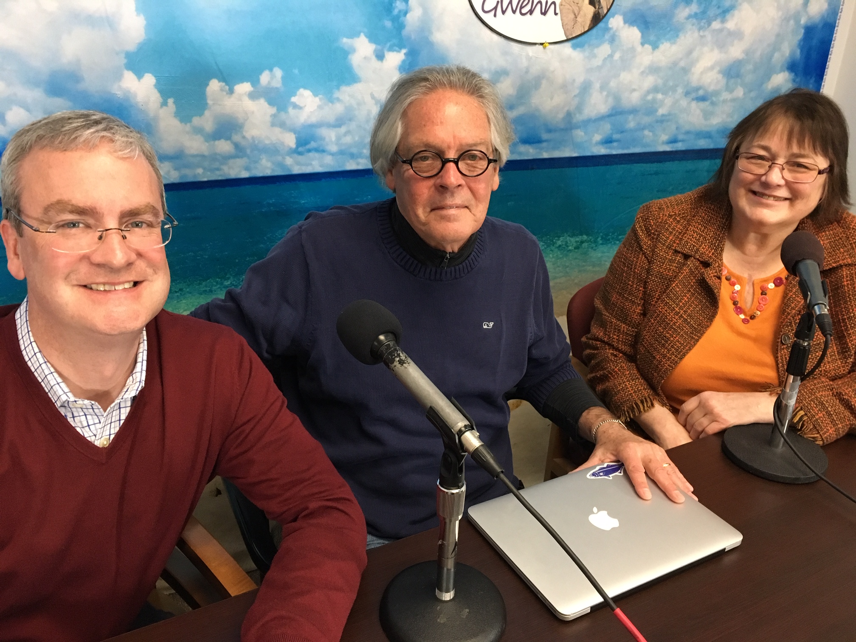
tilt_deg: -24.2
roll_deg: -3.1
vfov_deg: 48.2
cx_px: 428
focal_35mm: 29
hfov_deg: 61.7
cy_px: 321
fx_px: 717
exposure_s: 1/24
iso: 200
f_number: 2.2
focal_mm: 4.15
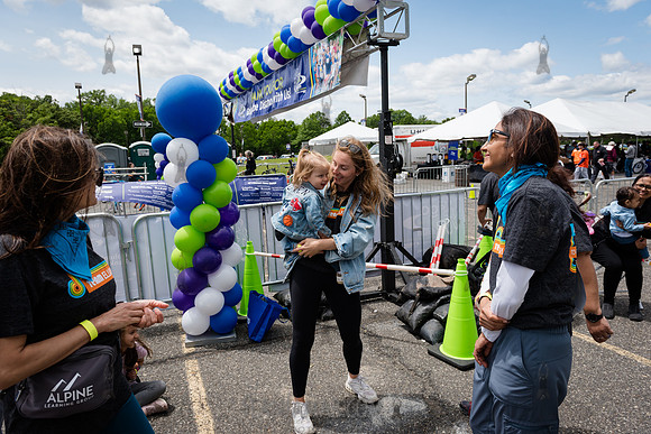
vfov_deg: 53.2
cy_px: 217
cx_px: 326
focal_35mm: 24
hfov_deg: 73.7
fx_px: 434
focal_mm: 24
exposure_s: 1/1250
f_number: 5.6
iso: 400
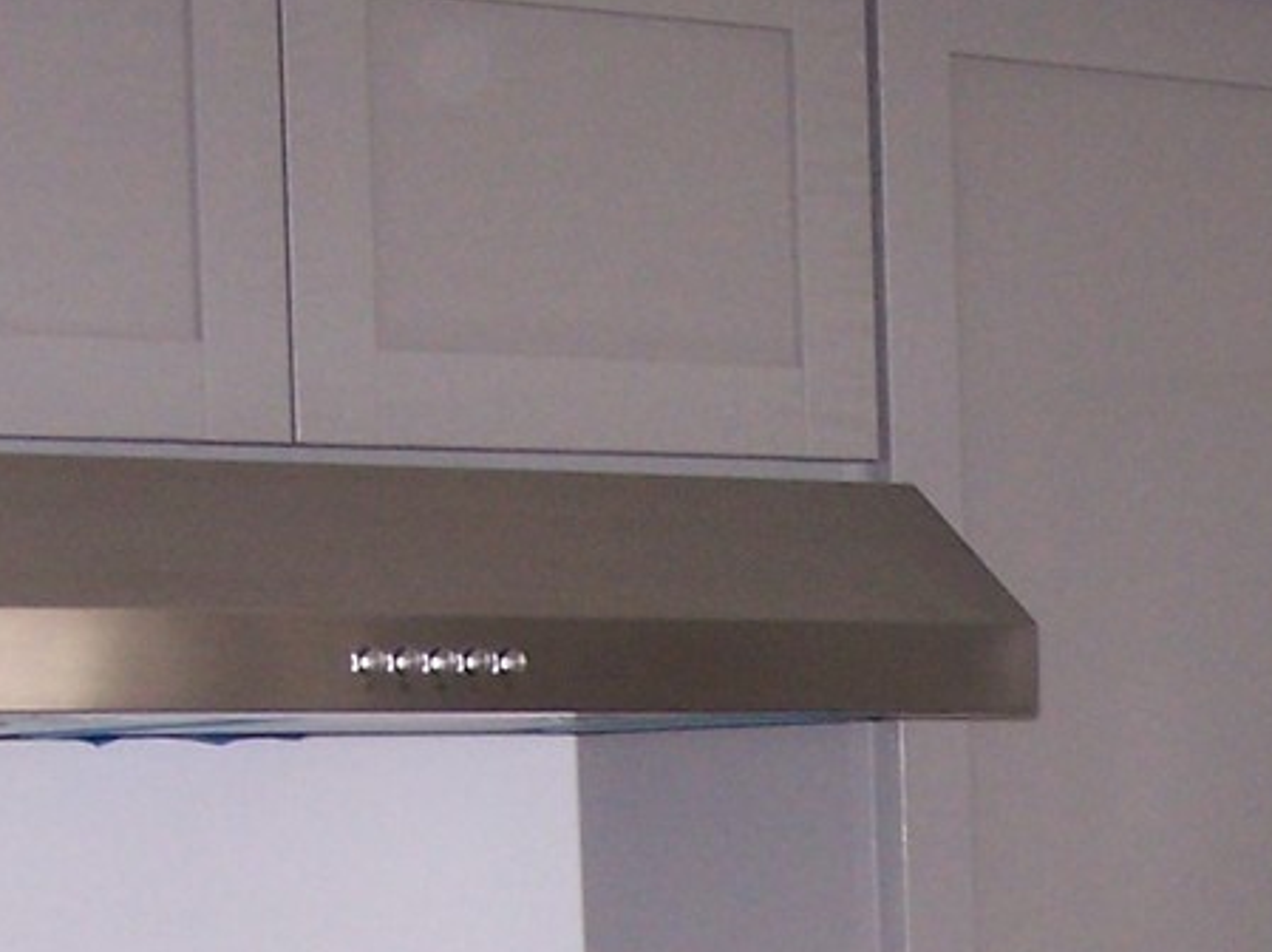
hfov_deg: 15.9
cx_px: 1213
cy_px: 1241
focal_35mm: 122
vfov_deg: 11.8
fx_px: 4479
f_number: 2.8
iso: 140
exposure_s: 1/60
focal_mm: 6.3
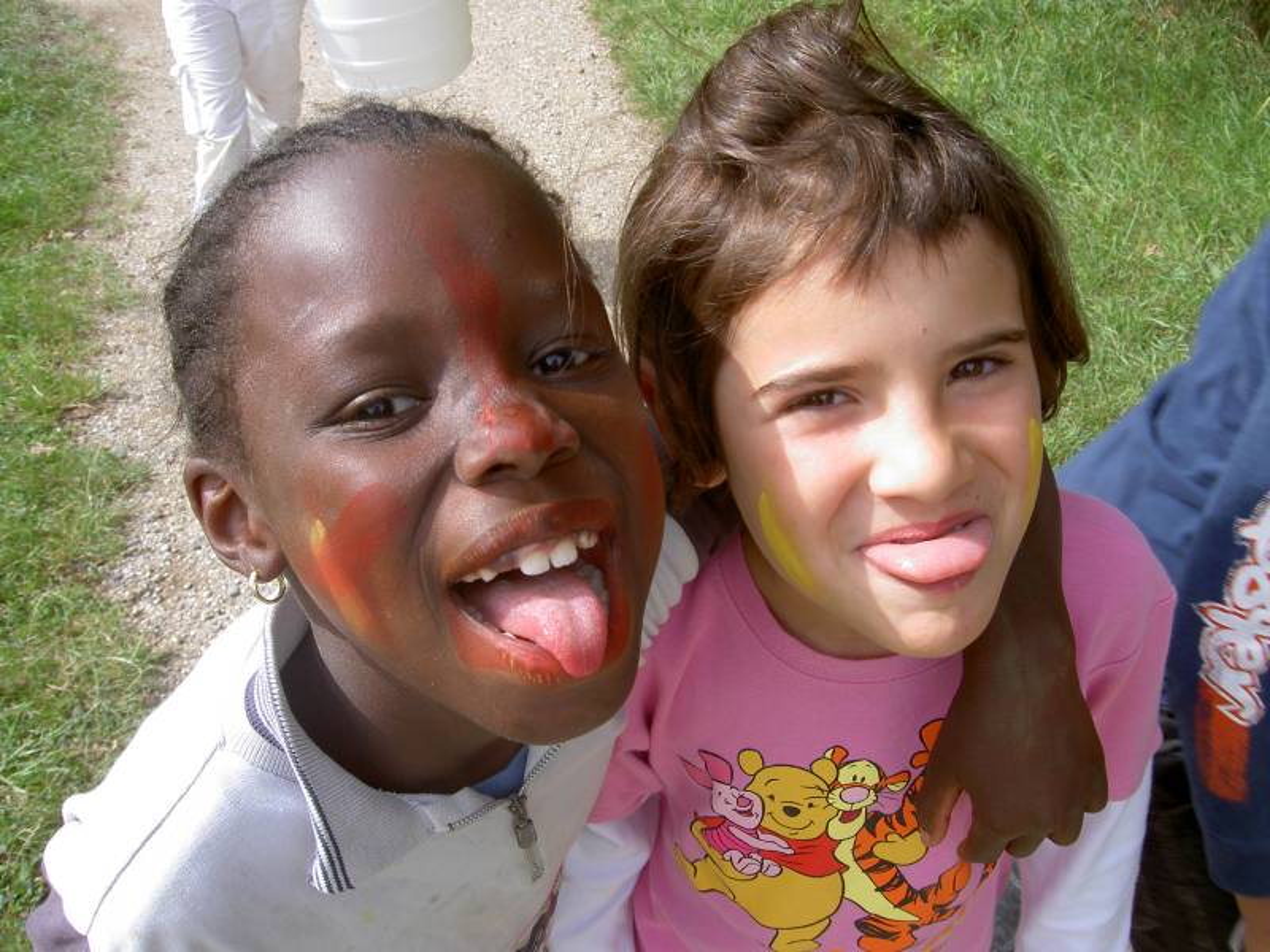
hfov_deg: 47.9
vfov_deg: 36.8
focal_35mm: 39
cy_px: 476
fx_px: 1431
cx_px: 635
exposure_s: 1/160
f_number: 4.7
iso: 100
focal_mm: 8
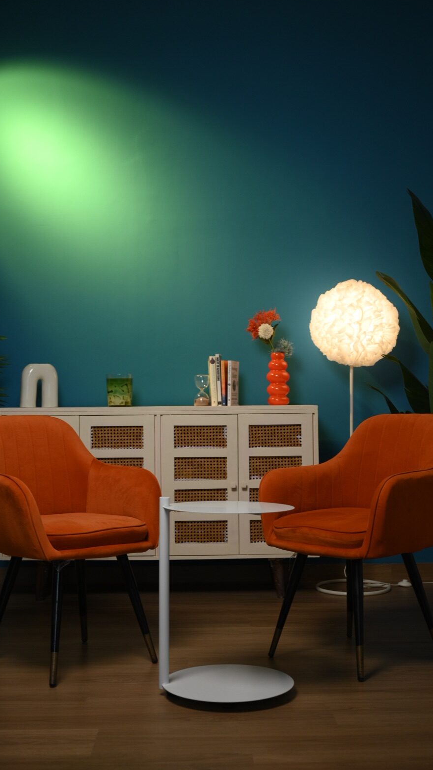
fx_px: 960
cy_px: 378
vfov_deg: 43.7
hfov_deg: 25.4
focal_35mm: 47
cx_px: 223
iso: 640
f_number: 3.2
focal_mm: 44
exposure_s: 1/250
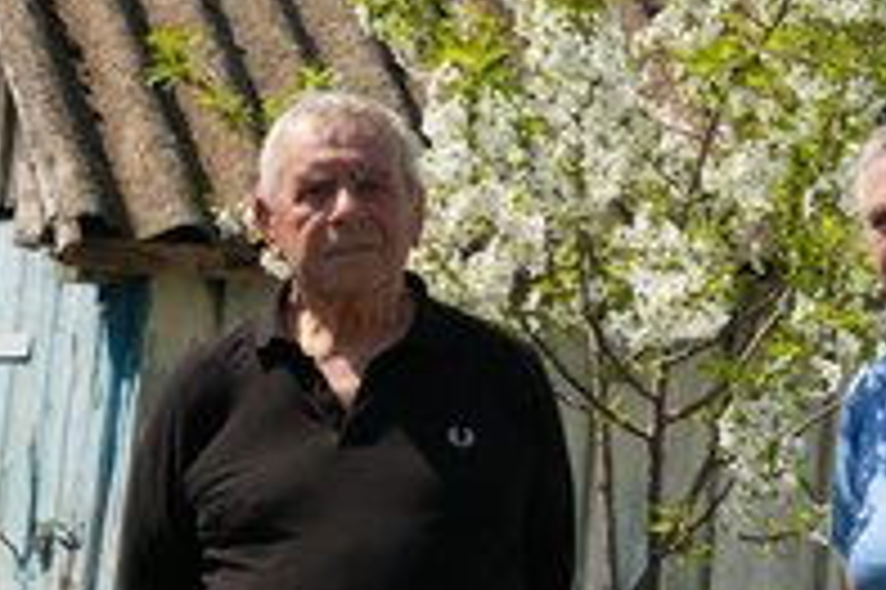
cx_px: 661
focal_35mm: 120
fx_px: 2951
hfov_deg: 17.0
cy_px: 399
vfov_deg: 11.4
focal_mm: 59
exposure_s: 1/50
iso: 125
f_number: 5.6
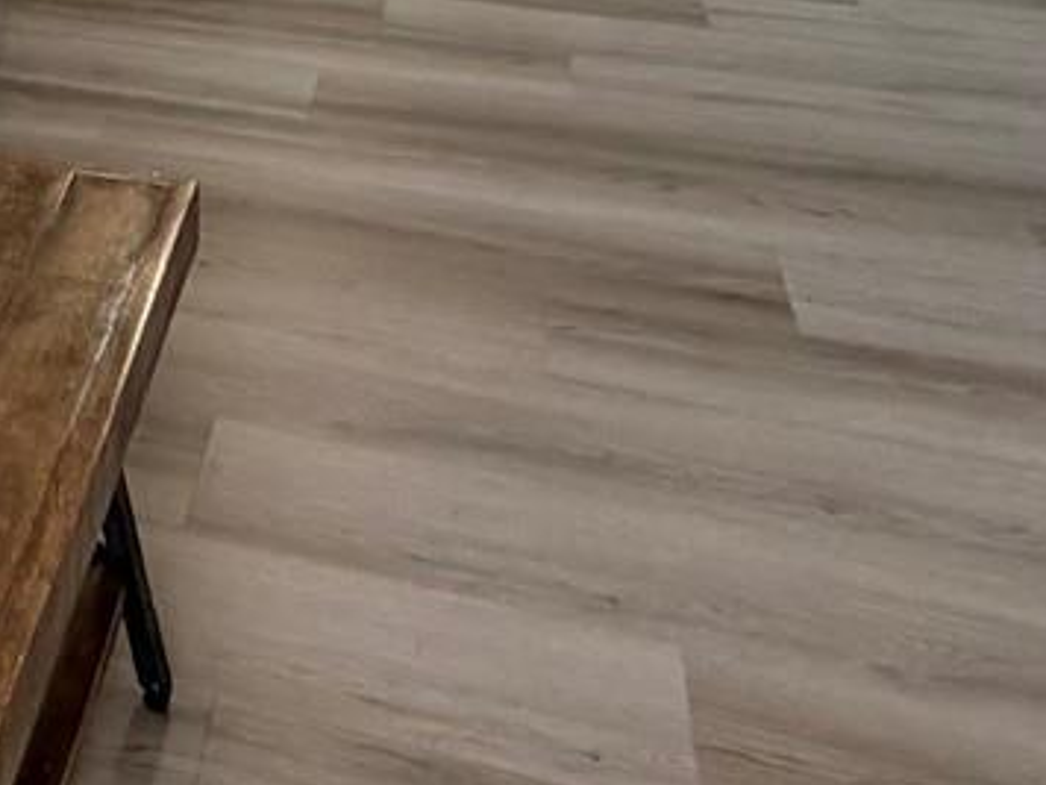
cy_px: -497
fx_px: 1904
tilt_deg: -4.0
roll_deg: +0.7
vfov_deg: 19.3
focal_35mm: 63
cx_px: -294
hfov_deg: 26.4
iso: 250
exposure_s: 1/120
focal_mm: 2.22
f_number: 2.2
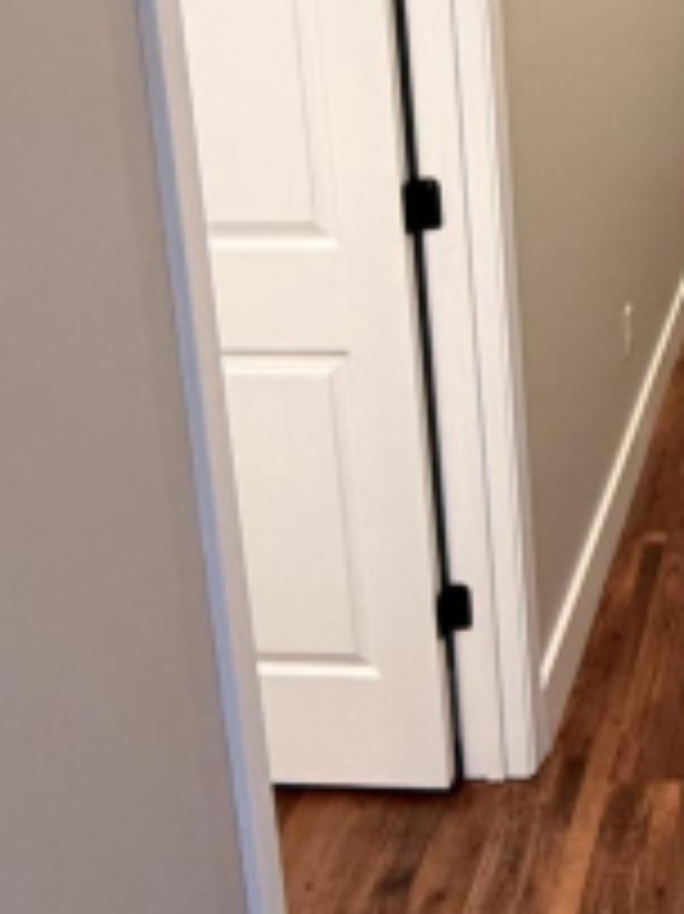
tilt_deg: -10.3
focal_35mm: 46
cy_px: 155
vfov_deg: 39.3
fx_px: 1213
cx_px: 796
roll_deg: +1.4
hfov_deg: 28.0
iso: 400
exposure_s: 1/60
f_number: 2.2
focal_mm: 2.22
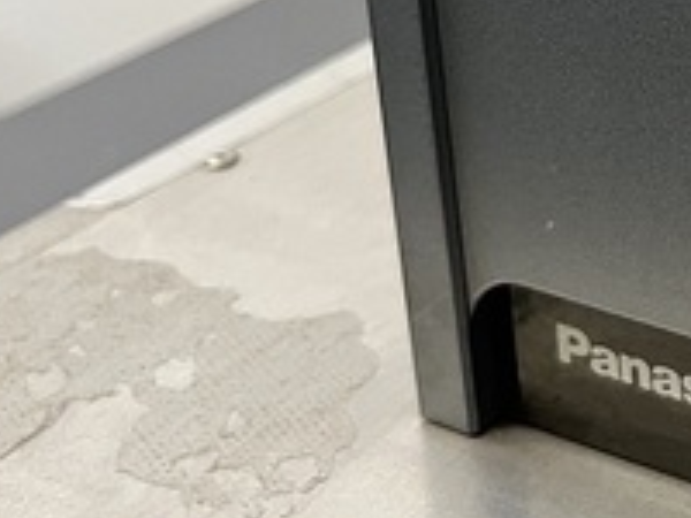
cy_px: -93
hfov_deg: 21.0
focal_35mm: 83
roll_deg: -0.4
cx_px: 943
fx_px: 1657
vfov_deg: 17.0
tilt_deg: -20.5
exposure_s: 1/88
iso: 125
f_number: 1.6
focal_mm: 5.1
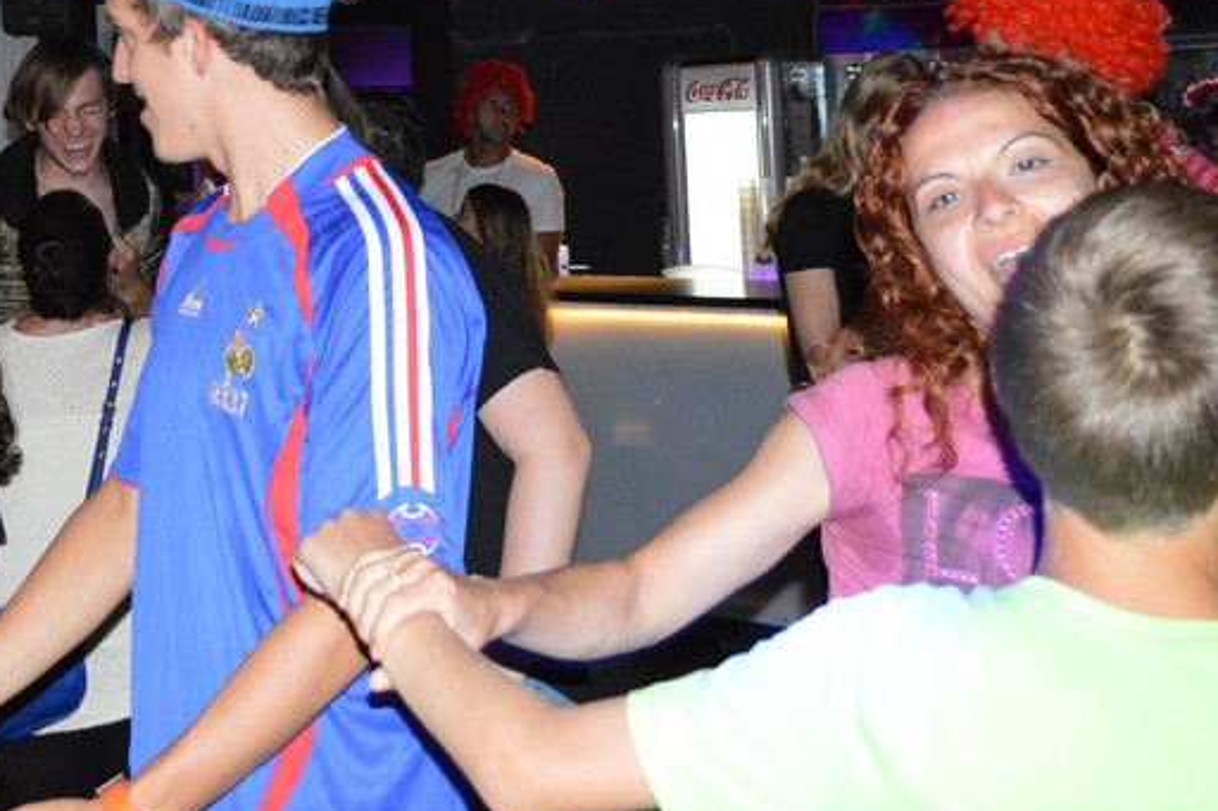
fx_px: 1826
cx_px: 236
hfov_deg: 35.6
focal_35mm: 54
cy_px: 54
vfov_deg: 24.2
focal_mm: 18
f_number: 3.5
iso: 3200
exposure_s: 1/60
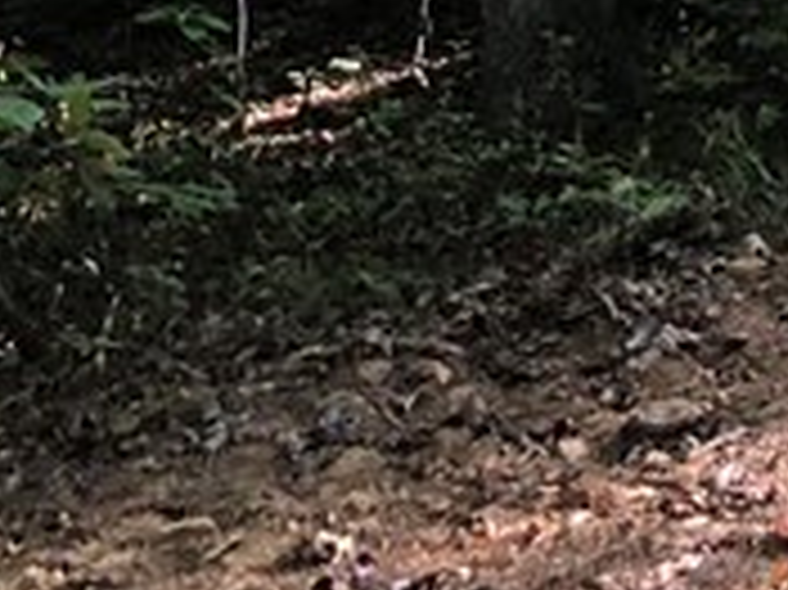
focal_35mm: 164
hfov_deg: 10.9
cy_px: -1054
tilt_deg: +14.3
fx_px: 3731
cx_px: 1626
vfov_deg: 8.0
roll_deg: +0.0
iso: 25
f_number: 1.8
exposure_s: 1/40
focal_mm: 3.99
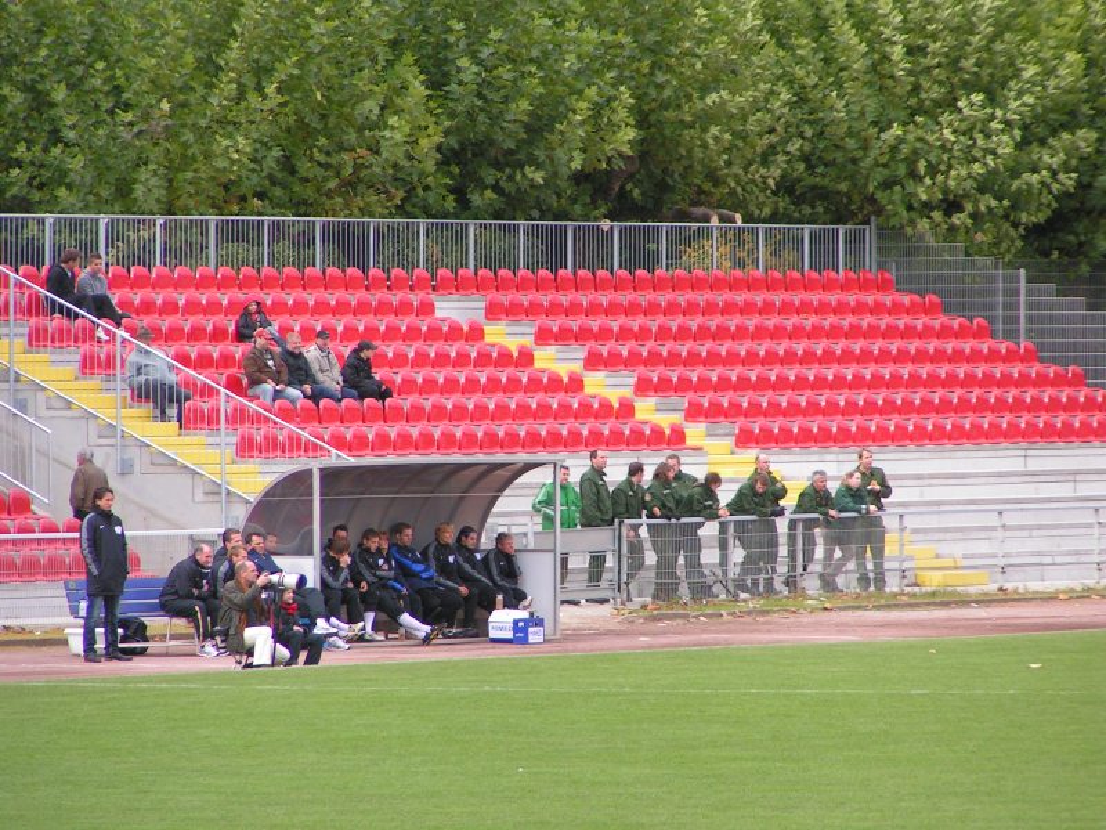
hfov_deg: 5.8
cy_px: 415
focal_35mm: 340
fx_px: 10863
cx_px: 553
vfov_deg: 4.4
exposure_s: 1/400
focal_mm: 52
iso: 80
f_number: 3.5
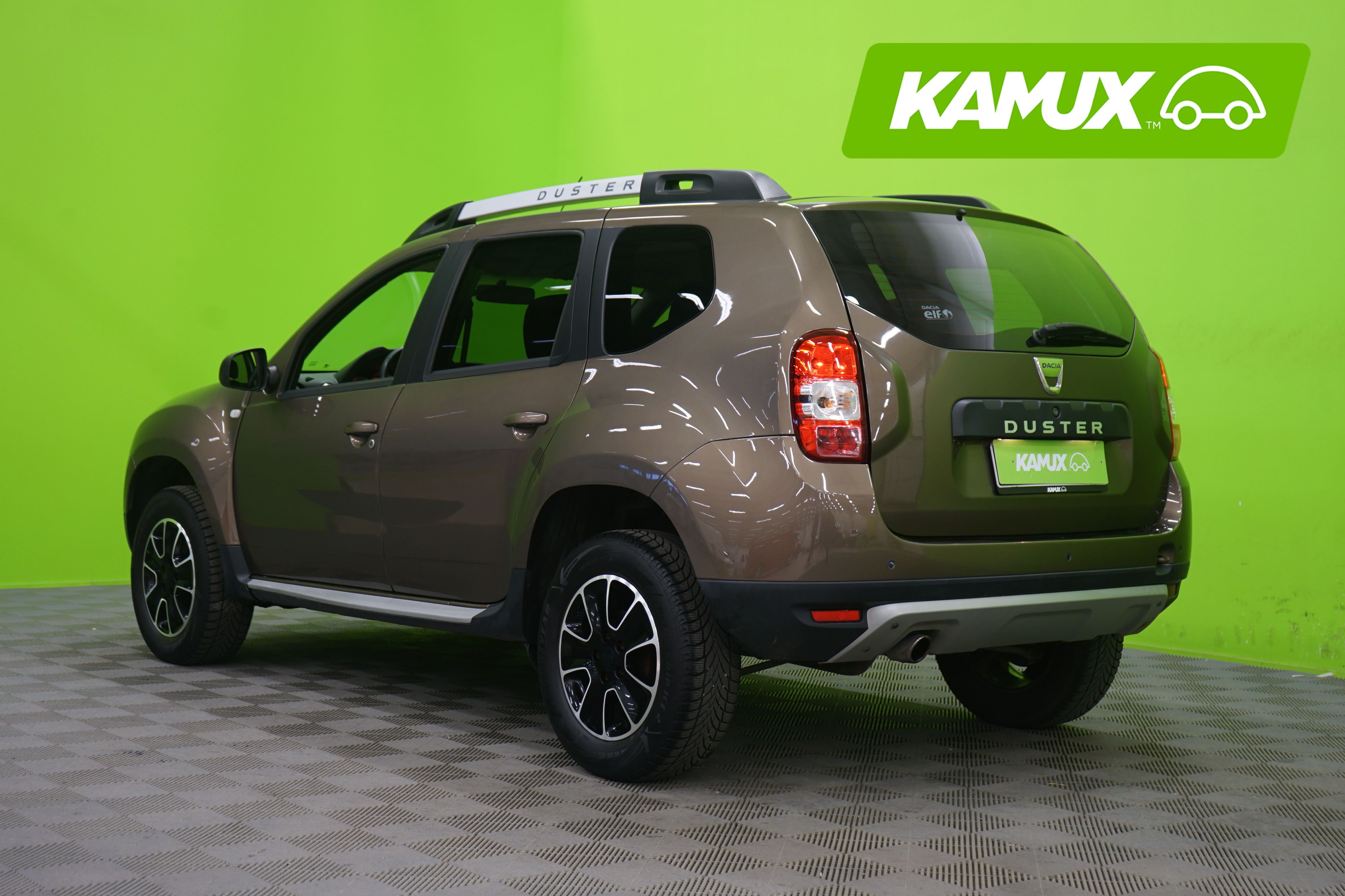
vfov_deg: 26.5
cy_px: 448
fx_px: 1905
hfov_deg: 38.9
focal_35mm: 51
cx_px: 672
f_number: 5
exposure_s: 1/6
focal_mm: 51
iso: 400
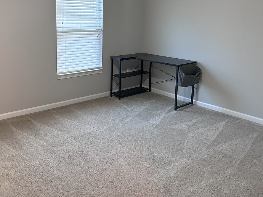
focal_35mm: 38
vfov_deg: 37.0
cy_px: 54
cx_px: 109
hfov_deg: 48.8
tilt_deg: -8.8
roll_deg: -0.7
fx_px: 289
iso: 500
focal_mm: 5.96
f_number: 1.6
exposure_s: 1/60
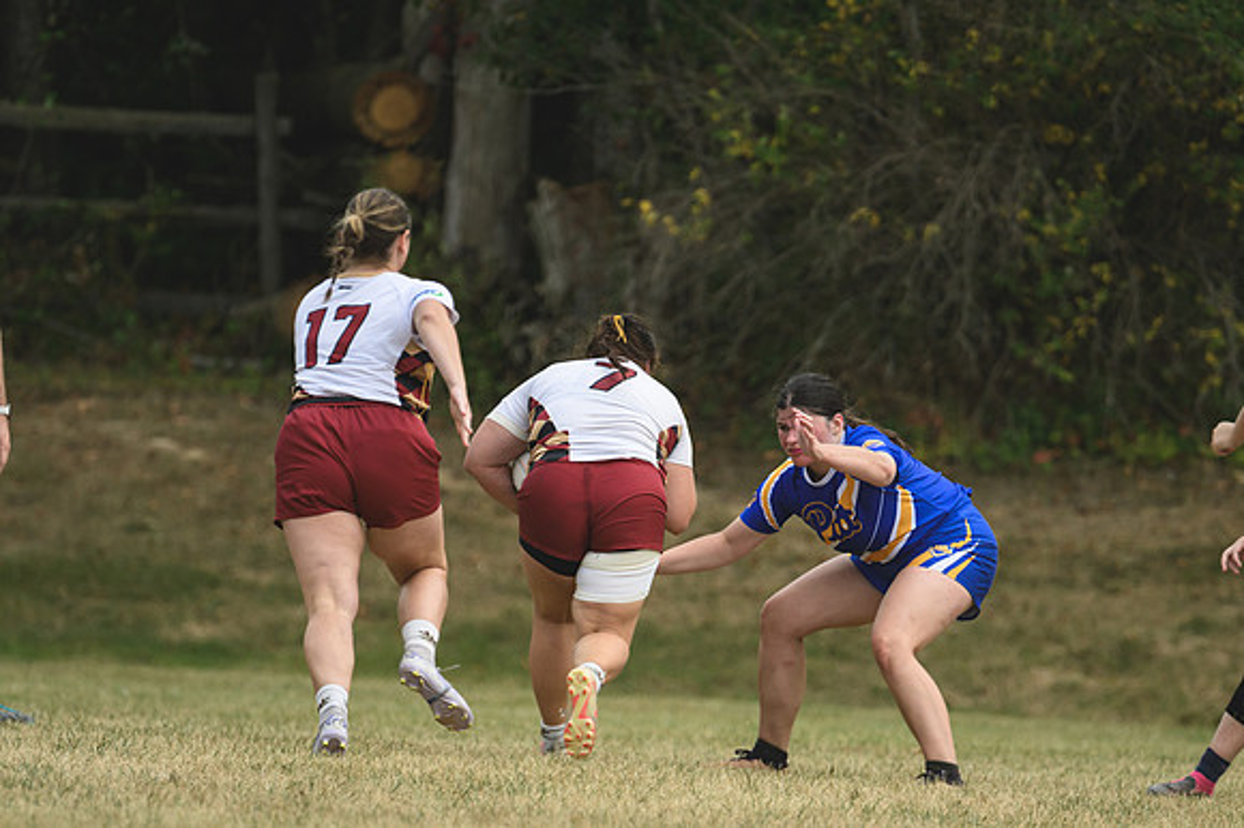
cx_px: 622
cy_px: 414
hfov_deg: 2.3
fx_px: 31081
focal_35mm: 900
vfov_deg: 1.5
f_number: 6.3
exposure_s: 1/1000
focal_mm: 600
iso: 400
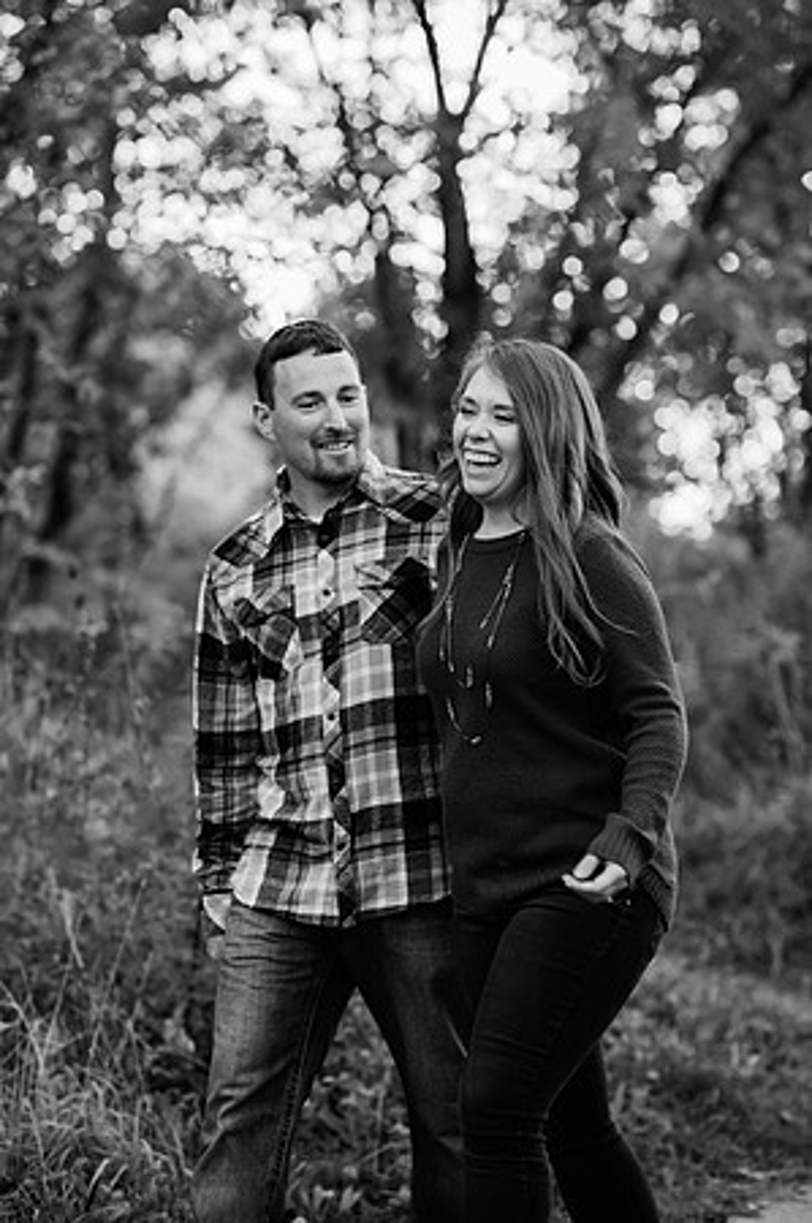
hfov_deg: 16.0
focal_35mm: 85
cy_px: 612
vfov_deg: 23.9
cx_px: 406
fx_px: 2882
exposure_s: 1/200
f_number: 2.5
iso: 500
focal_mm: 85
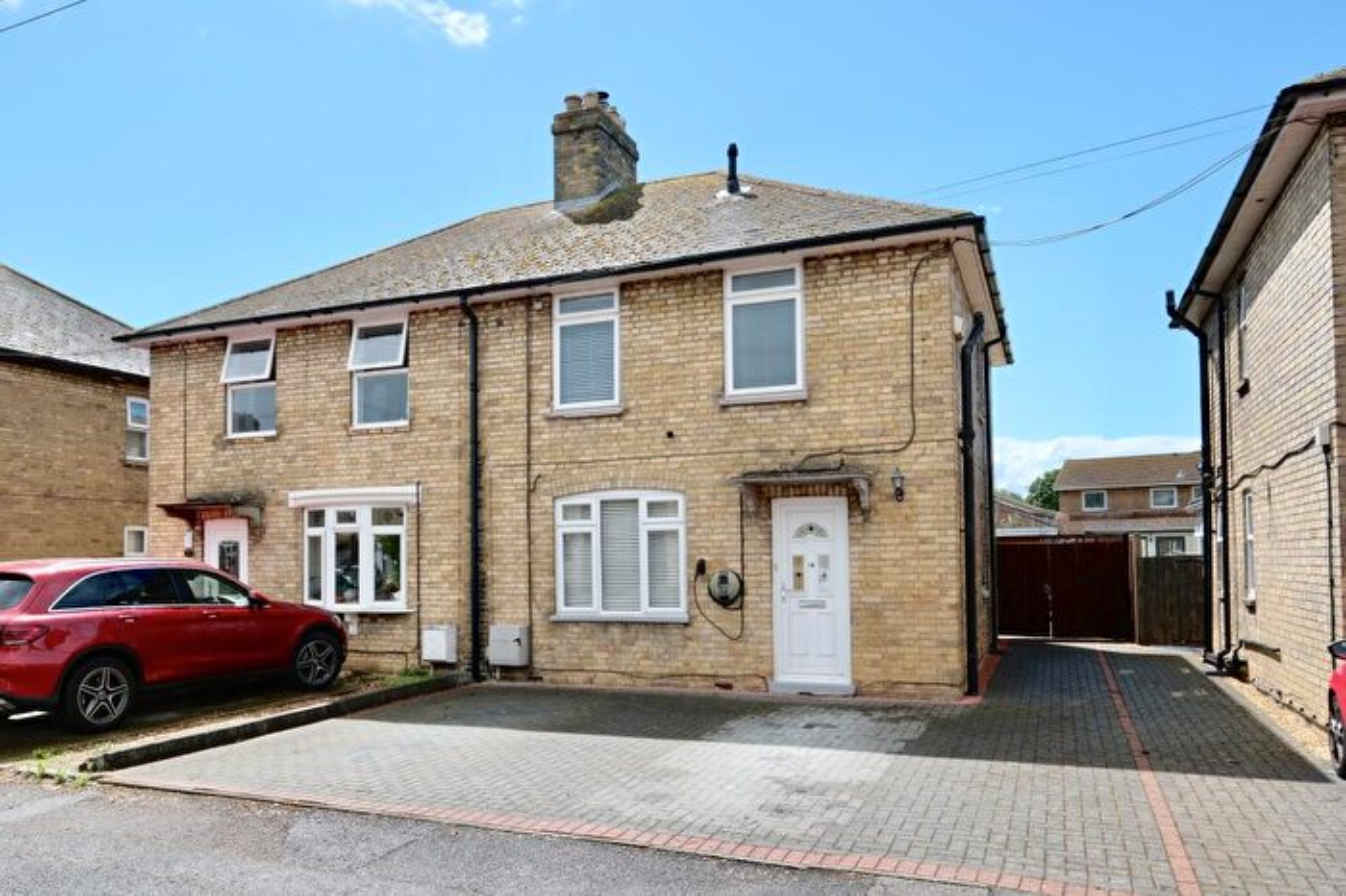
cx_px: 673
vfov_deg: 61.9
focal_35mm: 20
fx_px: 747
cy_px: 448
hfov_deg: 84.0
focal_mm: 13.2
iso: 125
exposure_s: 1/180
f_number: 7.1
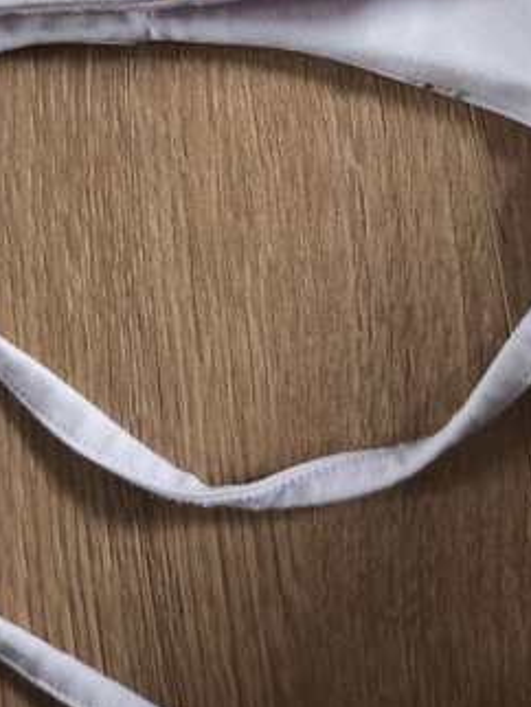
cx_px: 202
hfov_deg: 24.8
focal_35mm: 59
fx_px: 1205
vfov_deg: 31.6
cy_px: 115
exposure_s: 1/33.3
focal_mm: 6.57
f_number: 1.6
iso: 640
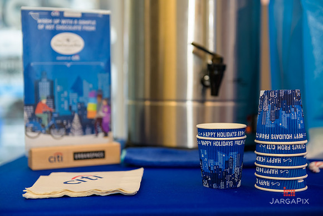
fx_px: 494
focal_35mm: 55
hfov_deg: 36.2
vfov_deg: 24.6
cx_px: 162
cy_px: 108
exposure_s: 1/125
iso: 800
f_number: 3.2
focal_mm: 55
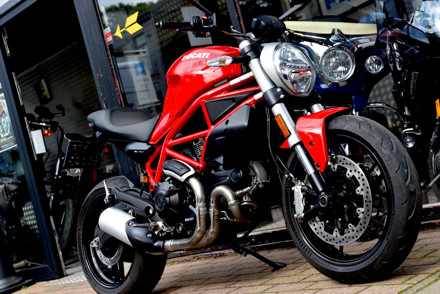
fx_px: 758
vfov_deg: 21.9
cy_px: 147
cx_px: 220
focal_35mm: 62
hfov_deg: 32.4
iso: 100
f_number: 5.6
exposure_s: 1/125
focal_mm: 62
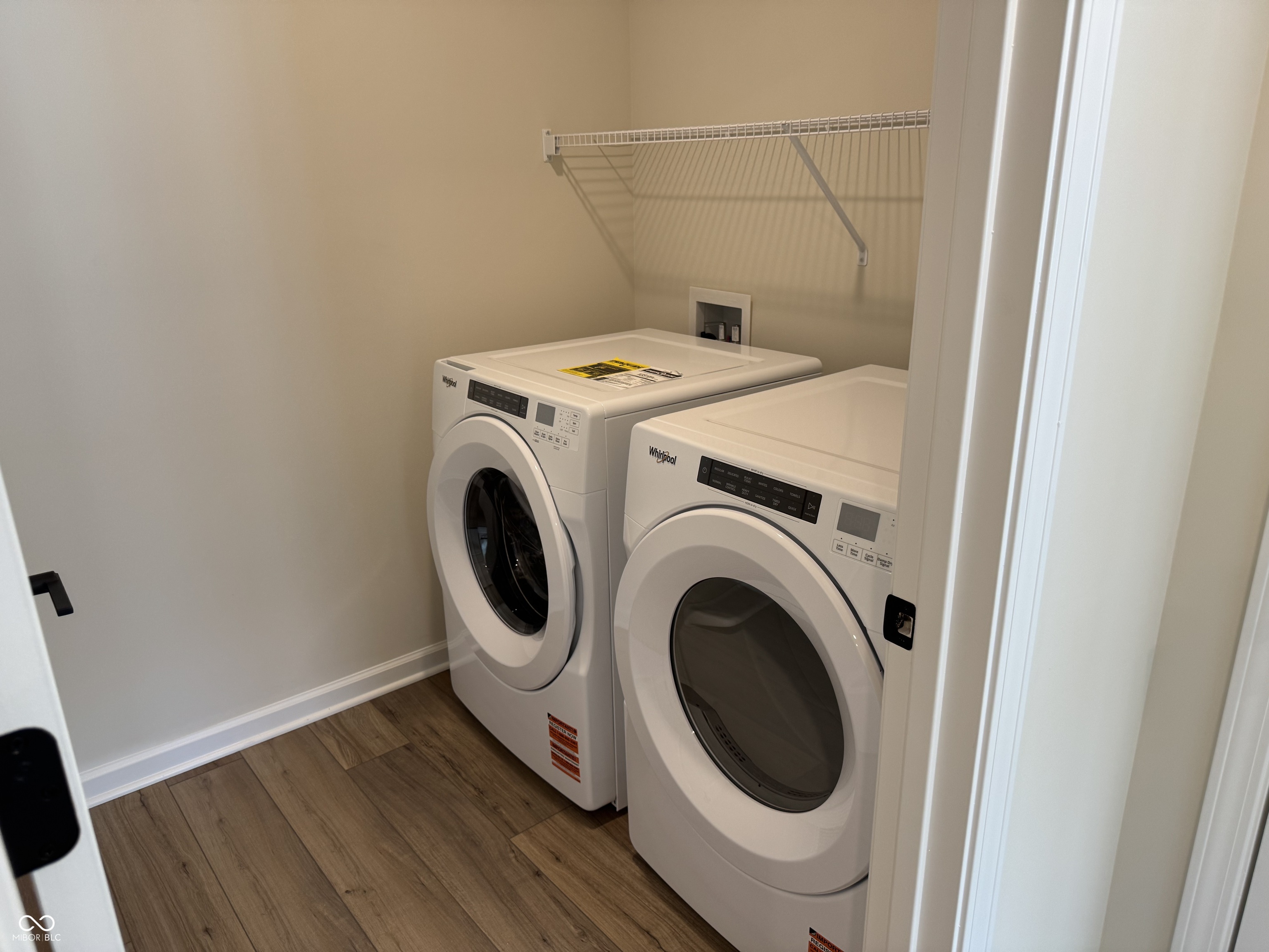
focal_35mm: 24
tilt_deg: -19.4
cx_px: 634
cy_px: 476
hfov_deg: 71.6
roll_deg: +2.1
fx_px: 880
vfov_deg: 56.8
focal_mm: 6.76
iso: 125
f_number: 1.78
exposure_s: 1/120
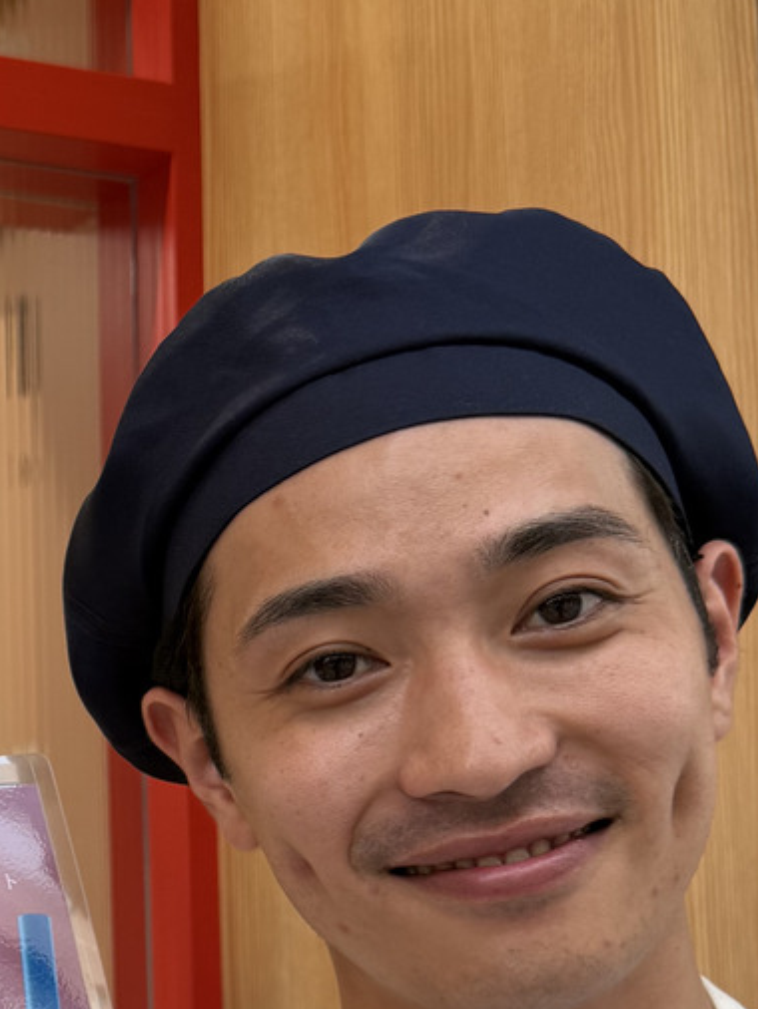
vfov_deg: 24.0
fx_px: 2305
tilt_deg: +5.4
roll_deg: +0.8
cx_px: -289
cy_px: 904
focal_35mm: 79
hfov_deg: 17.3
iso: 50
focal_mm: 6.76
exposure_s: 1/100
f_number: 1.78
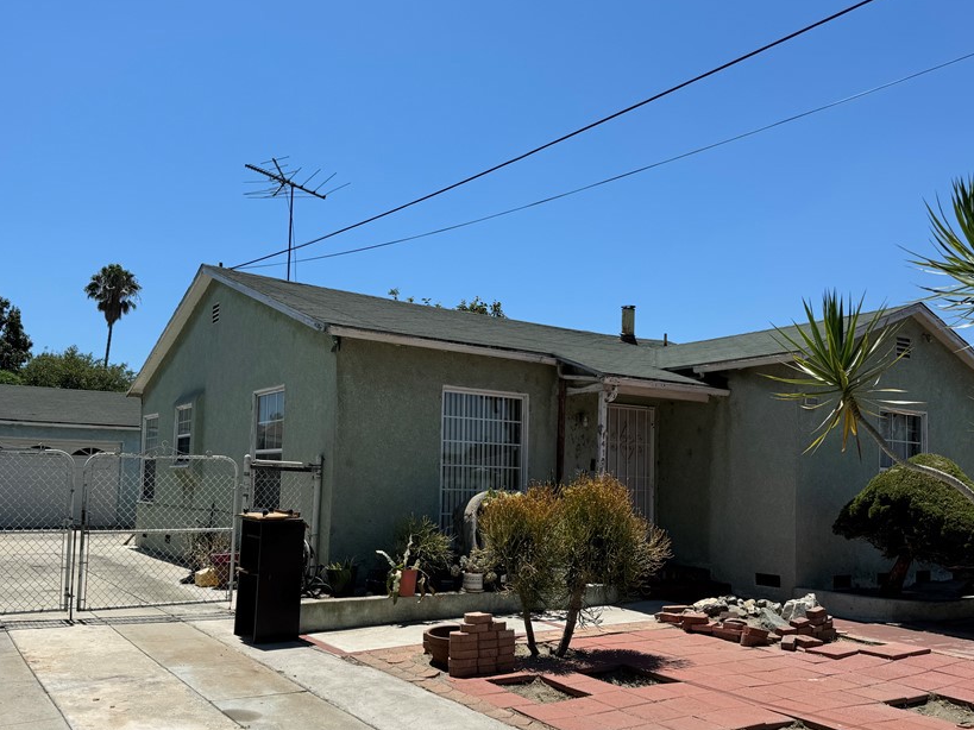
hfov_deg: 60.0
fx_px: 844
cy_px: 429
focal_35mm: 30
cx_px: 470
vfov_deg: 46.6
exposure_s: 1/6410
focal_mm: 6.76
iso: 80
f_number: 1.78
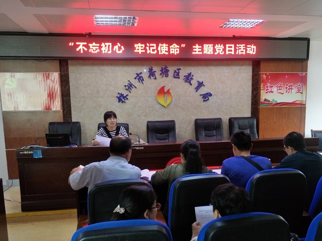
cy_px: 120
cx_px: 161
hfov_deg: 71.7
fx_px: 223
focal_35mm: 24
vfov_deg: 56.7
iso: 331
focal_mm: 4.1
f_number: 1.7
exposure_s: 1/33
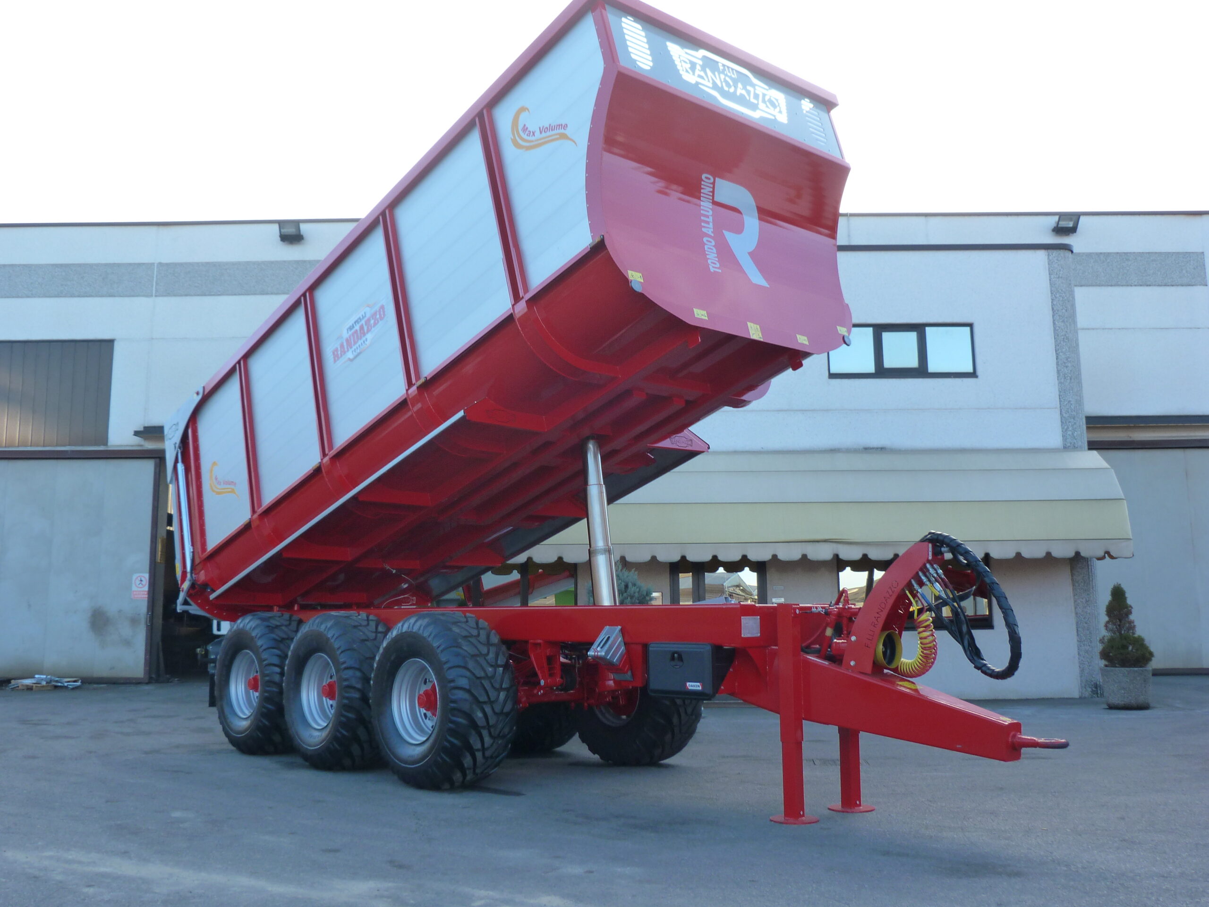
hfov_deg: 56.8
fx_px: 1118
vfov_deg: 44.2
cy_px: 454
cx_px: 604
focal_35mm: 32
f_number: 3.2
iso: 125
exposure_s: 1/100
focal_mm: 5.8
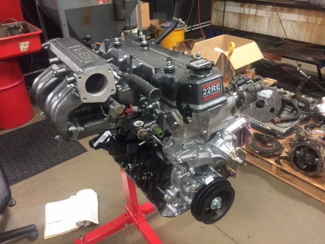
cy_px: 122
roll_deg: +2.3
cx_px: 162
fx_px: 272
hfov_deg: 61.7
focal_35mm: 29
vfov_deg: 48.2
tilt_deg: -30.6
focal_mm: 4.15
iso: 64
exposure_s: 1/4
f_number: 2.2
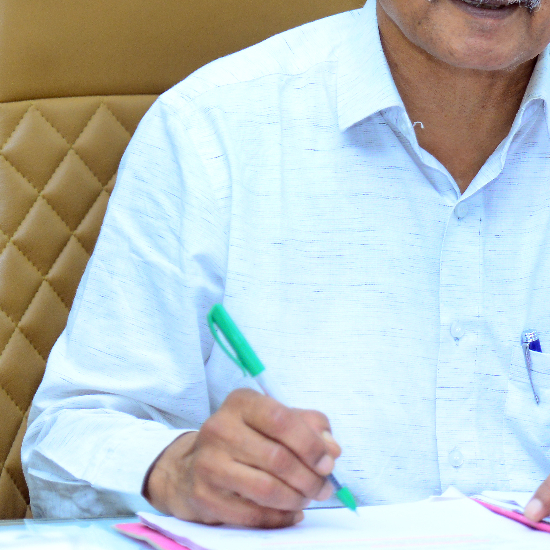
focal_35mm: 149
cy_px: 87
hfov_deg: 11.4
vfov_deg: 11.7
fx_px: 2678
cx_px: 697
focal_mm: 65
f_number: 2.8
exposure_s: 1/200
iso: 640
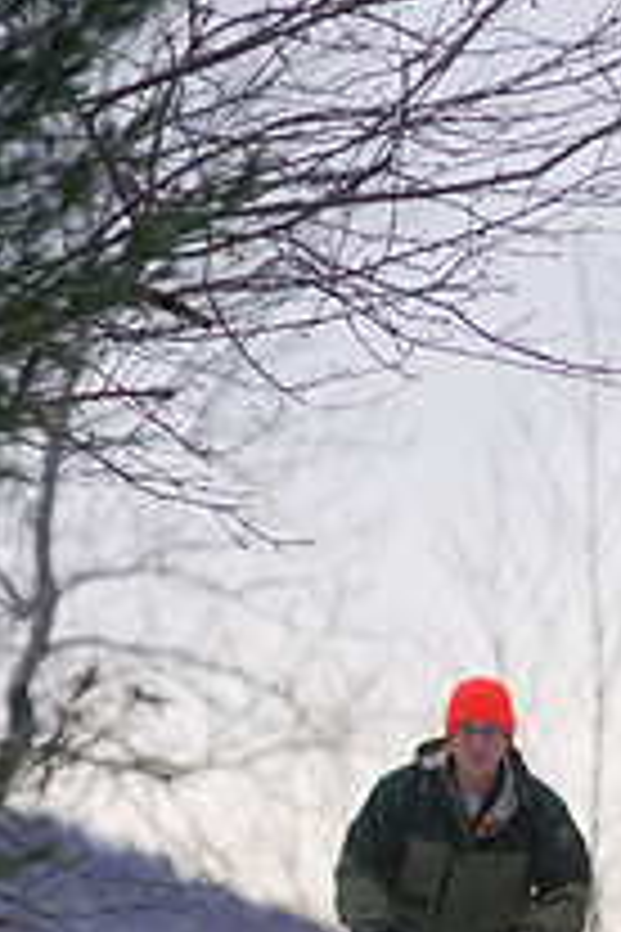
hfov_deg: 2.1
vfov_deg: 3.2
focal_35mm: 652
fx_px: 16869
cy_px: 774
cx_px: 452
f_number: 3.5
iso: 500
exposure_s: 1/200
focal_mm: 200
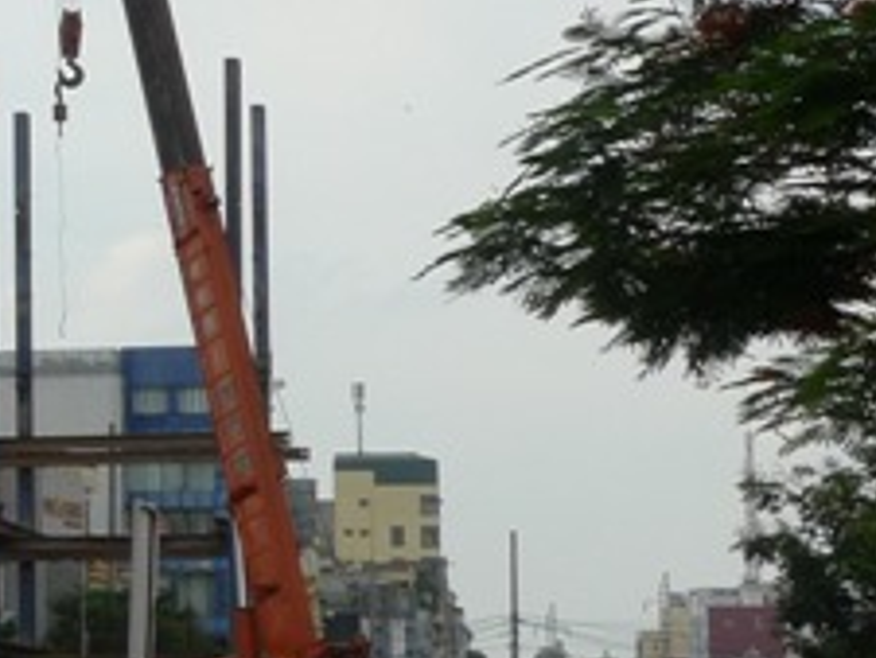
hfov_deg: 10.5
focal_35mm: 178
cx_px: -627
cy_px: 19
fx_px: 4507
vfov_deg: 8.3
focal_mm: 9.3
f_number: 7.1
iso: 100
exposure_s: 1/200
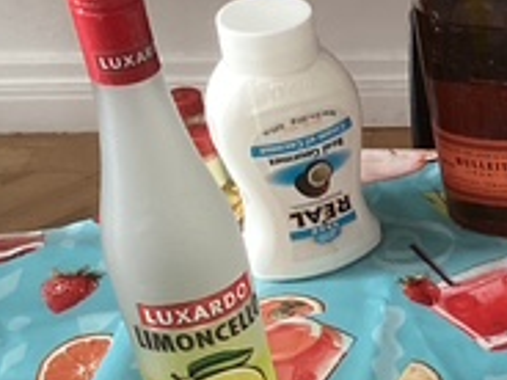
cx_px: 758
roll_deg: +0.7
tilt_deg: -40.4
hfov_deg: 16.6
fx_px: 1582
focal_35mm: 108
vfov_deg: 13.4
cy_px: 413
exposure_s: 1/60
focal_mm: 3.3
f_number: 2.4
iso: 125
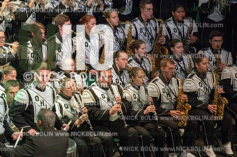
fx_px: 2156
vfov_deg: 4.2
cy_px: 56
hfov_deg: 6.3
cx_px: 66
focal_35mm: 328
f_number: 2.8
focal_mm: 200
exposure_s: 1/1600
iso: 8000
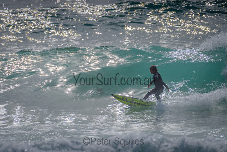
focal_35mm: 613
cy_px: 59
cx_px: 112
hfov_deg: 3.4
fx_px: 3866
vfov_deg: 2.2
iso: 64
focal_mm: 500
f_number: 8
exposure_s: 1/2000
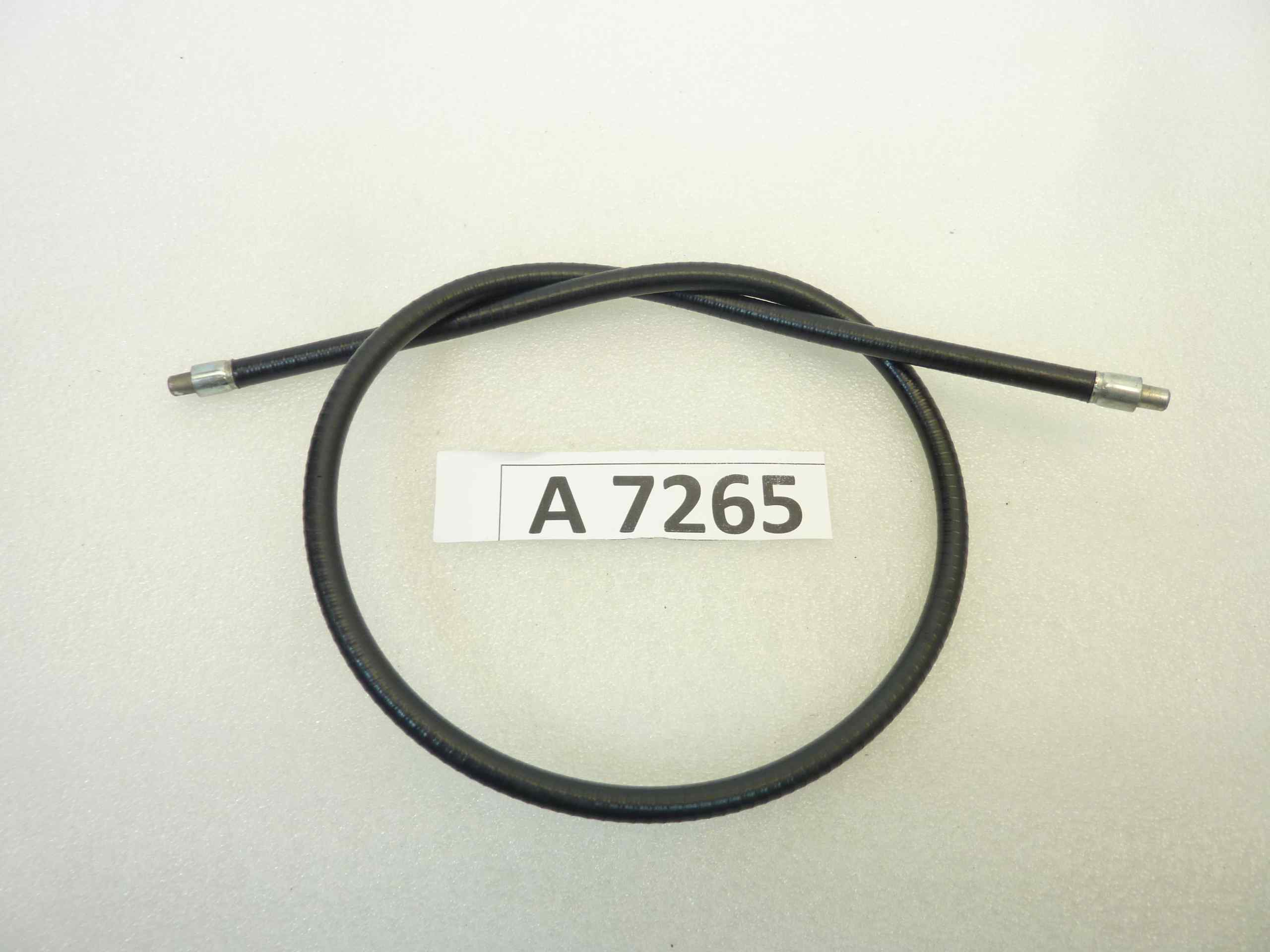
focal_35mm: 25
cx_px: 635
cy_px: 476
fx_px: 917
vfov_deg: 54.9
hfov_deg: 69.4
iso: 80
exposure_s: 1/25
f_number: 3.3
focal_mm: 4.1
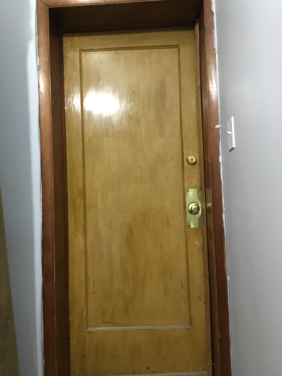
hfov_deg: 45.4
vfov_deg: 58.4
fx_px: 337
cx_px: 141
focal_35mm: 31
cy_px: 188
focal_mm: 3.3
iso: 250
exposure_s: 1/15
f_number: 2.4
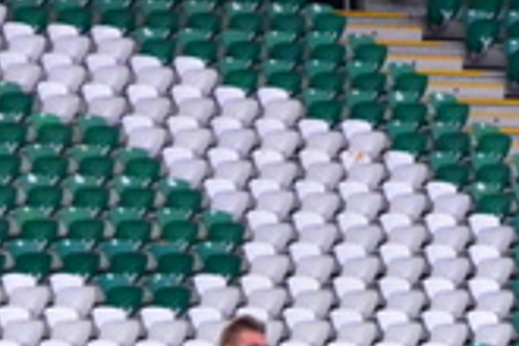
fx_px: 8231
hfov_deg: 3.5
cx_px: 1368
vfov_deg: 2.4
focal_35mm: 571
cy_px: 579
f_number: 5.6
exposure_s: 1/640
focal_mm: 70
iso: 3200
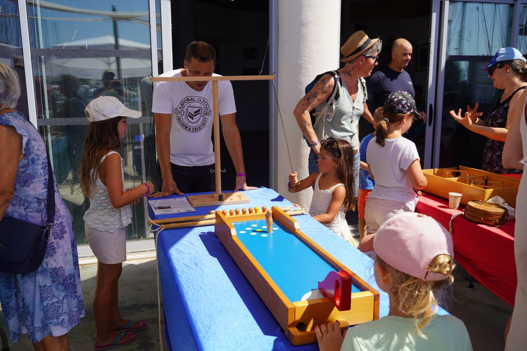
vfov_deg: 39.2
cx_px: 264
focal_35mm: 34
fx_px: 493
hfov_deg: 56.2
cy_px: 176
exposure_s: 1/160
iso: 100
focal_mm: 33.7
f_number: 10
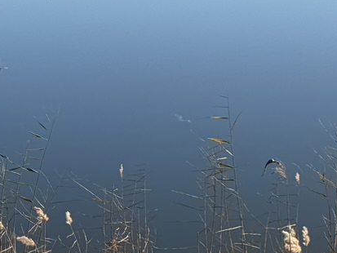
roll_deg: +0.4
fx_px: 1159
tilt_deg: -0.3
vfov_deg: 11.8
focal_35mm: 119
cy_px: -146
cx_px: 490
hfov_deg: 15.4
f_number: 1.78
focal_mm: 6.76
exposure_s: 1/6173
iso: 80
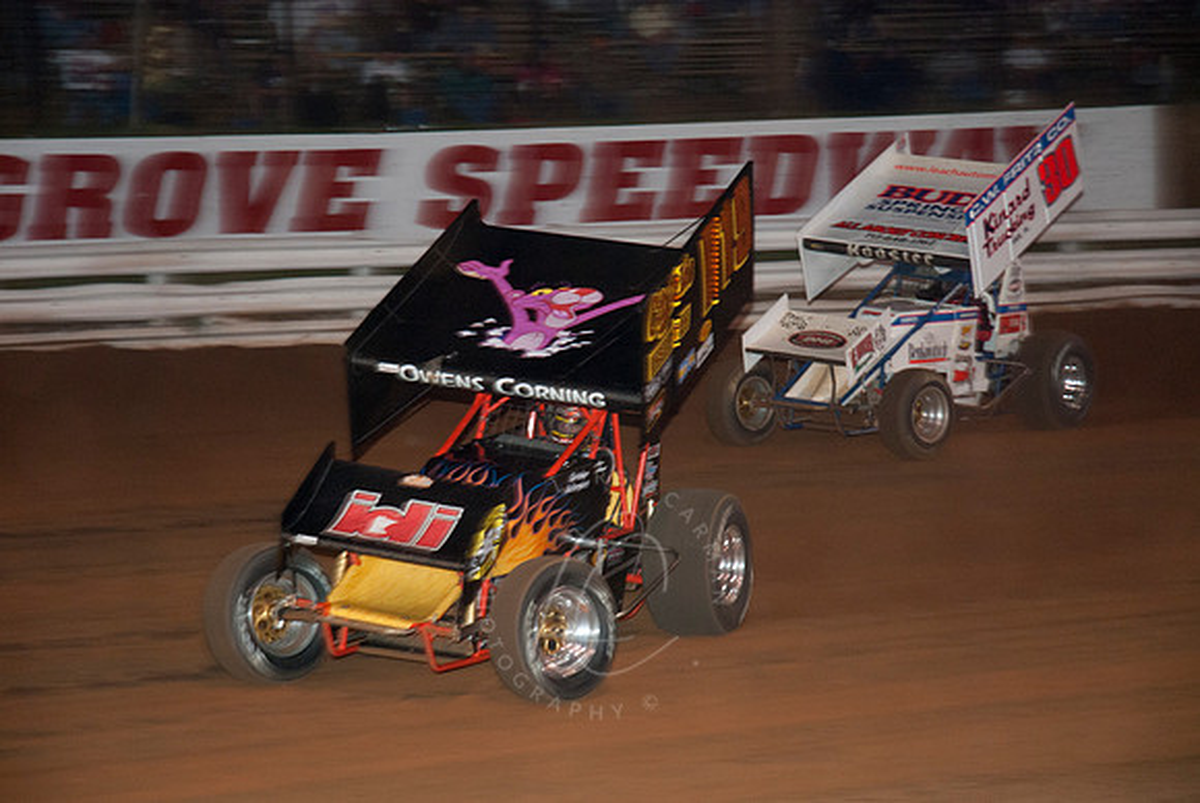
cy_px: 402
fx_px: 3503
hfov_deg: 19.4
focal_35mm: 105
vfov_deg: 13.1
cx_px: 600
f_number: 4.5
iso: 250
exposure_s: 1/125
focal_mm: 70
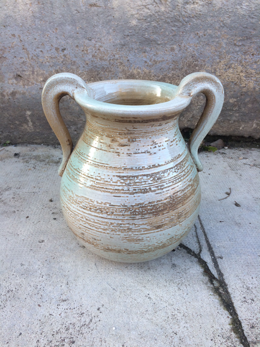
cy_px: 174
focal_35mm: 29
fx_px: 290
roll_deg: -1.3
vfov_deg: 61.7
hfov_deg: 48.2
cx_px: 130
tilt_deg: -31.8
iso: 40
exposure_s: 1/100
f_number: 2.2
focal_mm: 4.15
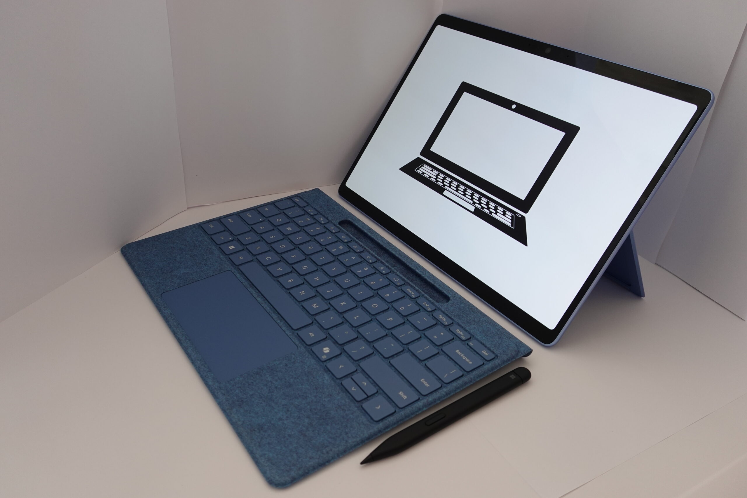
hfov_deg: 61.9
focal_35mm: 30
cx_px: 374
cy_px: 249
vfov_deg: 43.6
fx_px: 622
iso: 250
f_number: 3.5
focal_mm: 11.09
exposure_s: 1/125
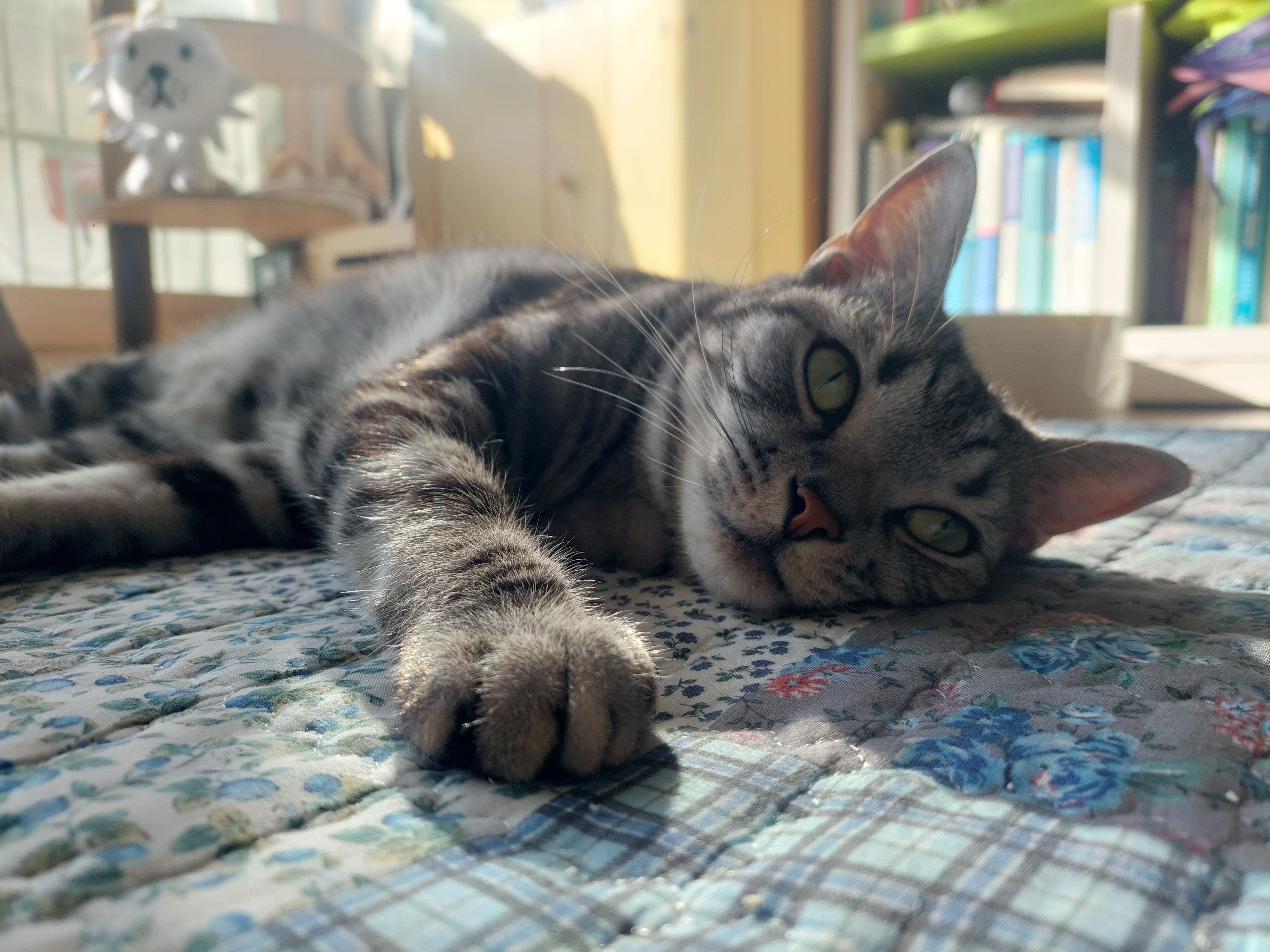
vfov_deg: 54.9
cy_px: 476
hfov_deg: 69.4
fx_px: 917
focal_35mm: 25
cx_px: 635
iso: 40
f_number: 1.8
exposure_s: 1/126
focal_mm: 5.23
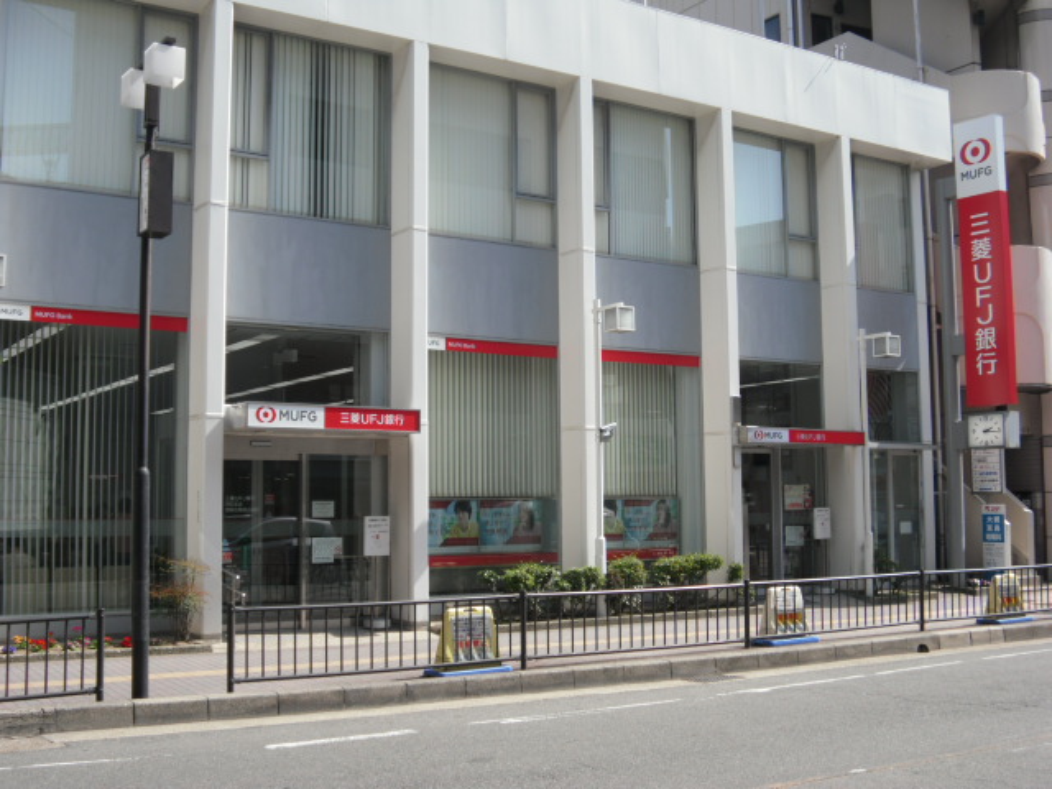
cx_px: 526
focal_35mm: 46
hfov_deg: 41.2
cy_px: 394
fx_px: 1398
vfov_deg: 31.5
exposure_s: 1/250
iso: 64
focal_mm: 8.2
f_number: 4.3
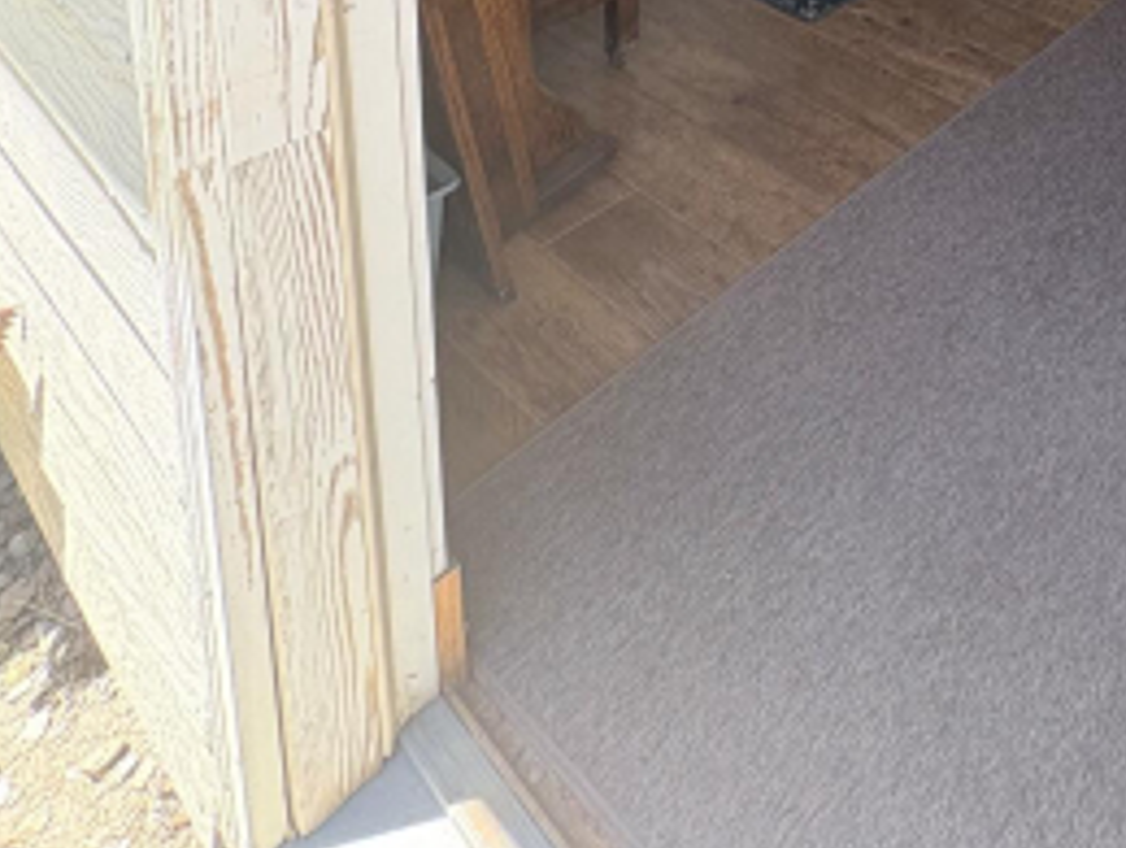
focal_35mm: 36
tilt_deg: -11.8
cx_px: 1030
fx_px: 1173
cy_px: -341
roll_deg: -3.6
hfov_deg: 46.0
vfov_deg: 29.2
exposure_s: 1/112
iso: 125
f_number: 2.2
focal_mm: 2.22
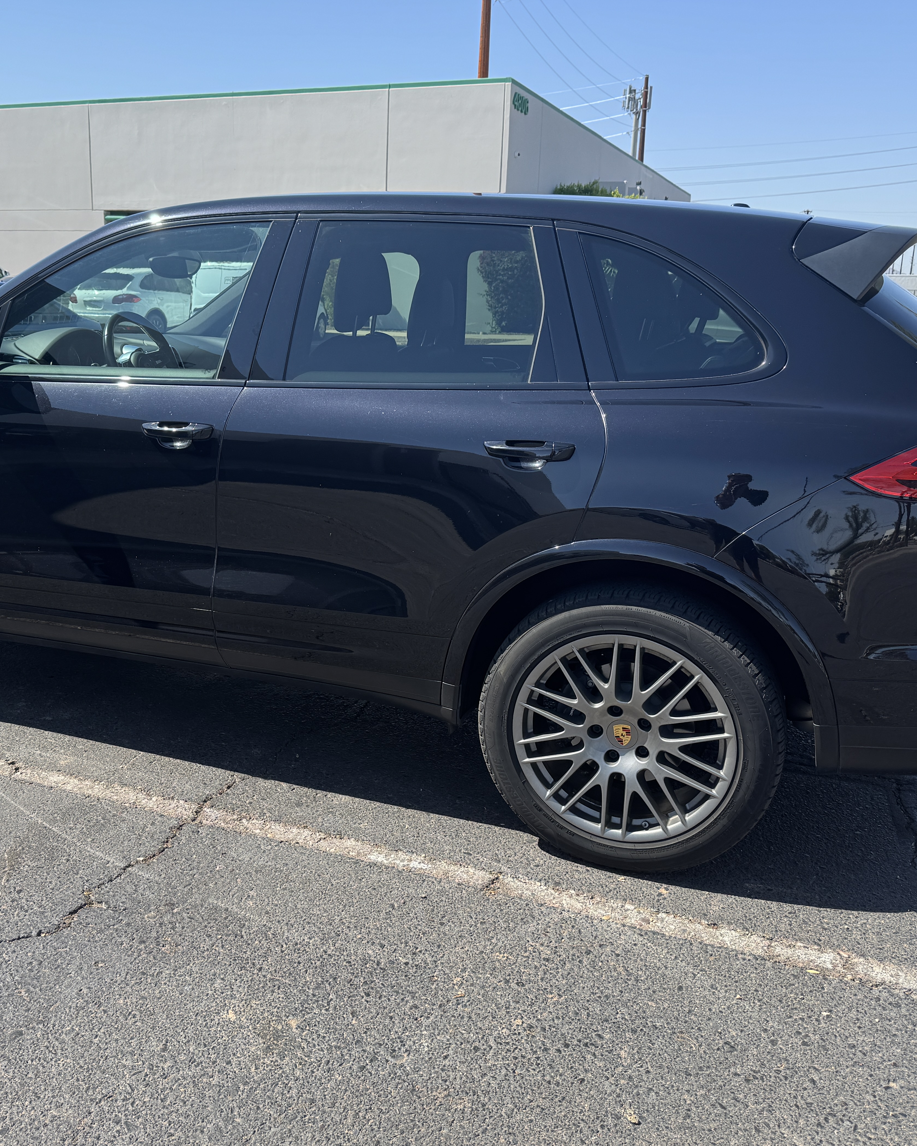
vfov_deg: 55.7
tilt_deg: -14.1
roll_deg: -1.7
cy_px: 580
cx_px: 352
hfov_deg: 45.5
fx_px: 1086
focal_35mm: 32
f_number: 1.78
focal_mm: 6.76
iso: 80
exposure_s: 1/2174
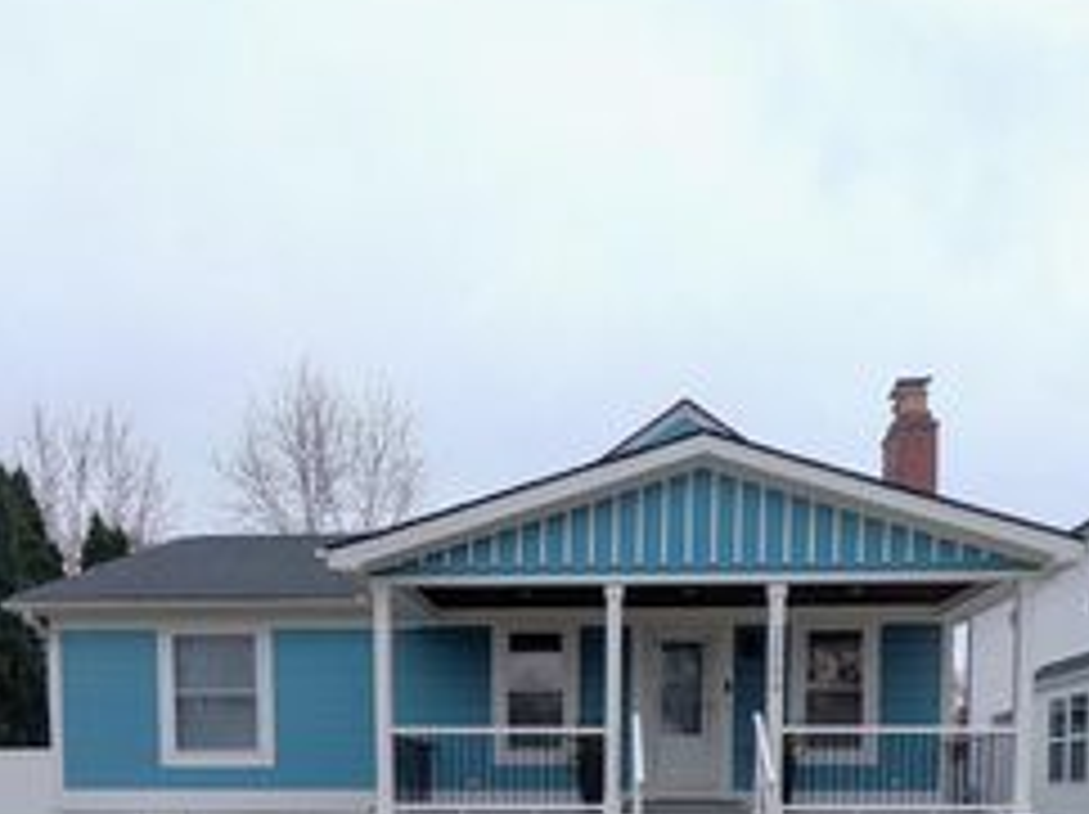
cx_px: 684
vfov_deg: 42.8
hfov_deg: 60.8
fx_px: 911
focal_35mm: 29
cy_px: 778
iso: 50
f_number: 2.2
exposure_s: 1/758
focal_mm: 1.83
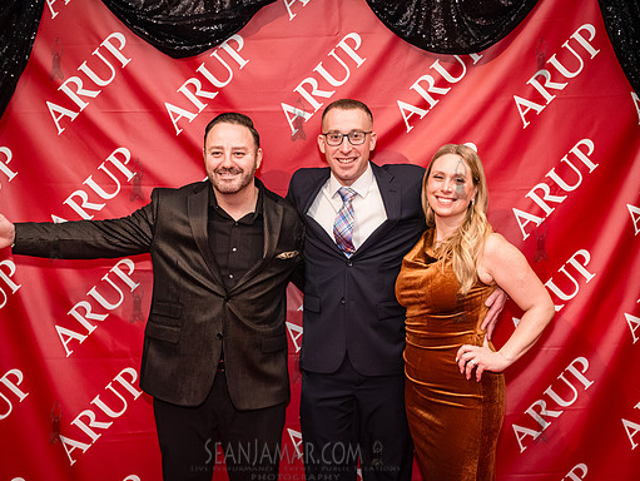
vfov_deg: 32.2
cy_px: 241
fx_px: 833
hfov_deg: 42.0
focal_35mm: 45
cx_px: 329
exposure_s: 1/250
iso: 8000
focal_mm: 35
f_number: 3.2
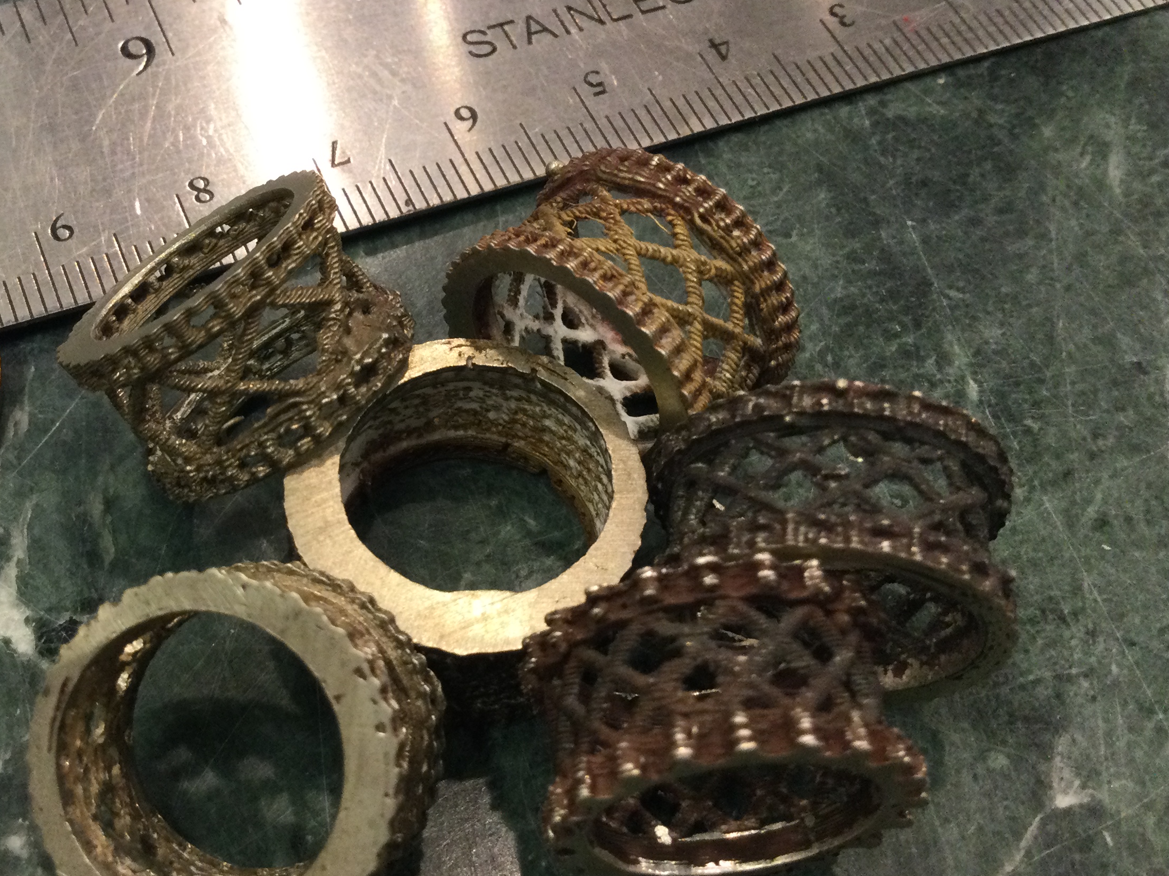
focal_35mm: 46
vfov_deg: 31.5
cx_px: 346
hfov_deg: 40.5
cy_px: 457
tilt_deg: -58.9
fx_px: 1553
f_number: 2.4
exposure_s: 1/30
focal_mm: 3.3
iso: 125
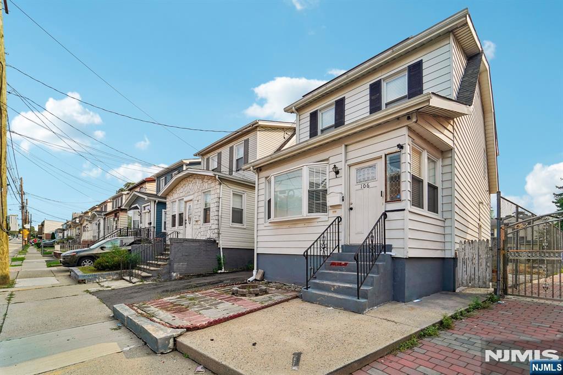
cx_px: 282
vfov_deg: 81.2
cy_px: 188
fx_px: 219
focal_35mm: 14
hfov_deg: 104.3
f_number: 8
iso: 400
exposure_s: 1/640
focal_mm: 14
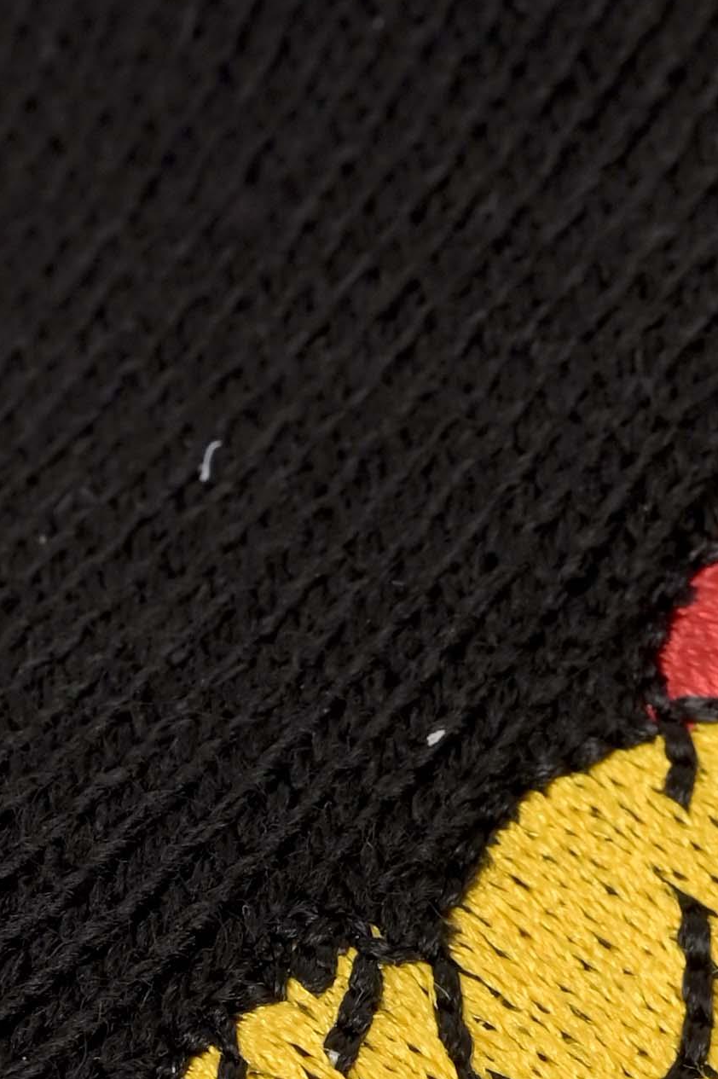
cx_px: 867
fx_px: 7157
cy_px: 782
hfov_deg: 5.7
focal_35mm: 239
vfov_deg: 8.6
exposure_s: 1/100
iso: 320
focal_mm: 50
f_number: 11
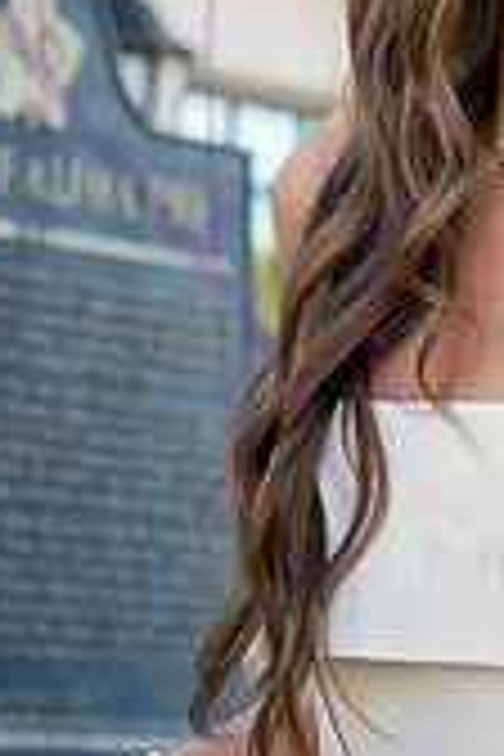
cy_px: -18
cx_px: 540
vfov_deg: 7.4
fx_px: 5838
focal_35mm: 278
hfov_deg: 4.9
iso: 1600
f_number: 8
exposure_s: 1/400
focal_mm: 104
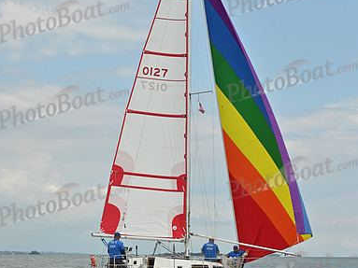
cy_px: 141
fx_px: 1055
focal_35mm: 102
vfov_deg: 14.5
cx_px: 178
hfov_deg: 19.3
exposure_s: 1/1250
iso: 320
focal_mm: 70
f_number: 8
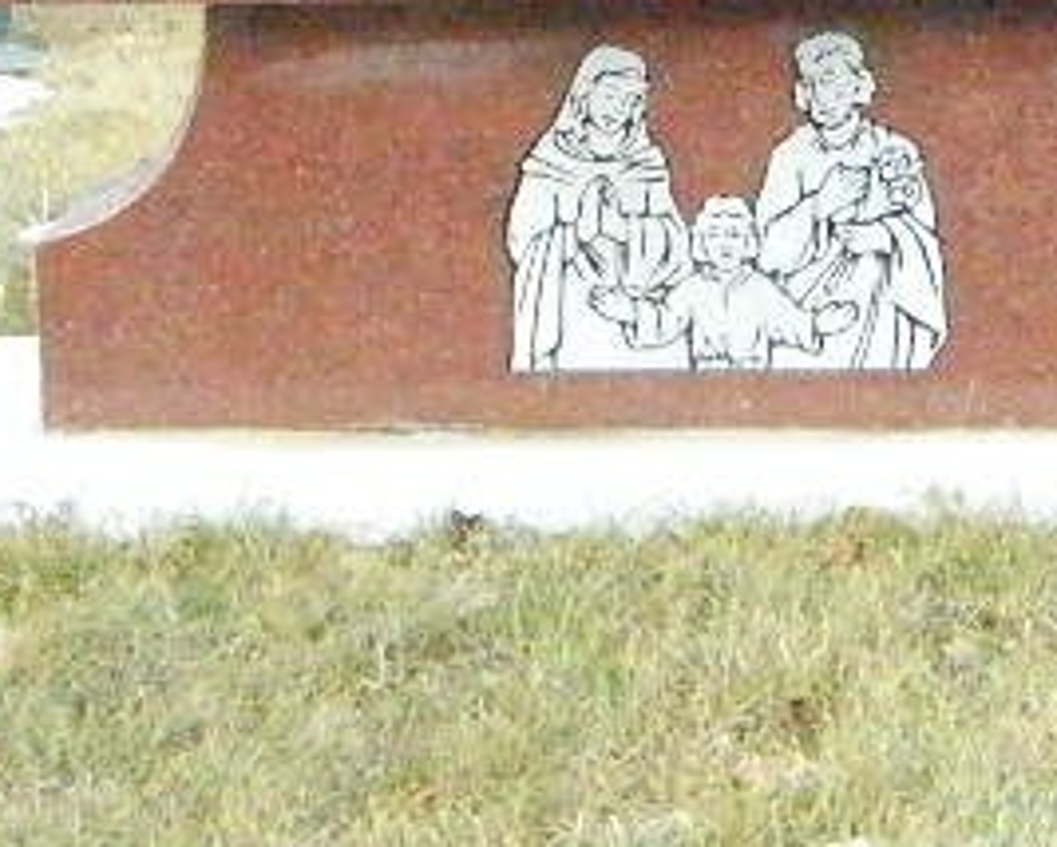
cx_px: 768
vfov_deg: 14.0
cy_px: 222
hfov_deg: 17.4
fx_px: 3444
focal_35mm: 110
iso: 6400
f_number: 10.2
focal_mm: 8.4
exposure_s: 1/1000
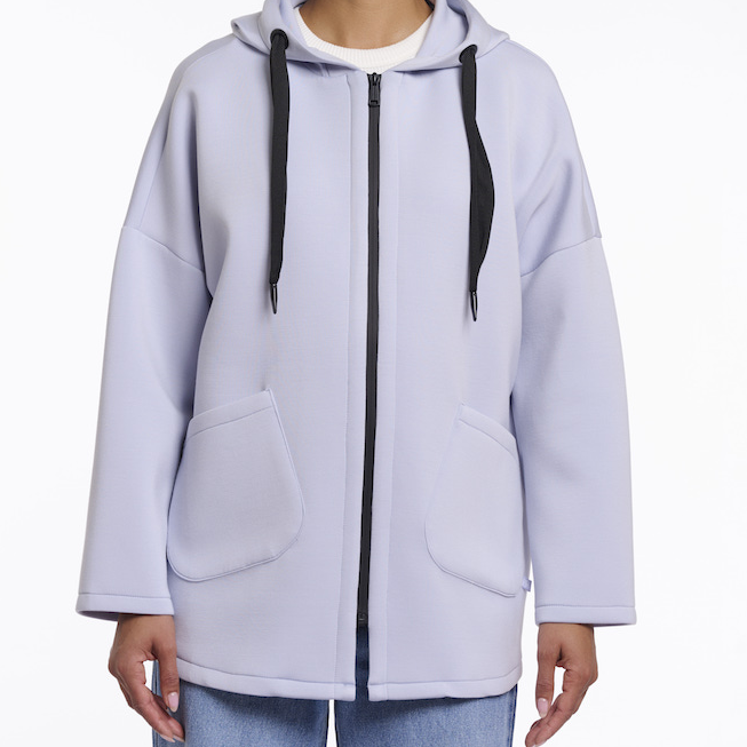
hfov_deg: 14.5
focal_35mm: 120
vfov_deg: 14.5
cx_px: 373
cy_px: 232
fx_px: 2930
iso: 125
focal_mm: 93
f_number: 8
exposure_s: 1/160
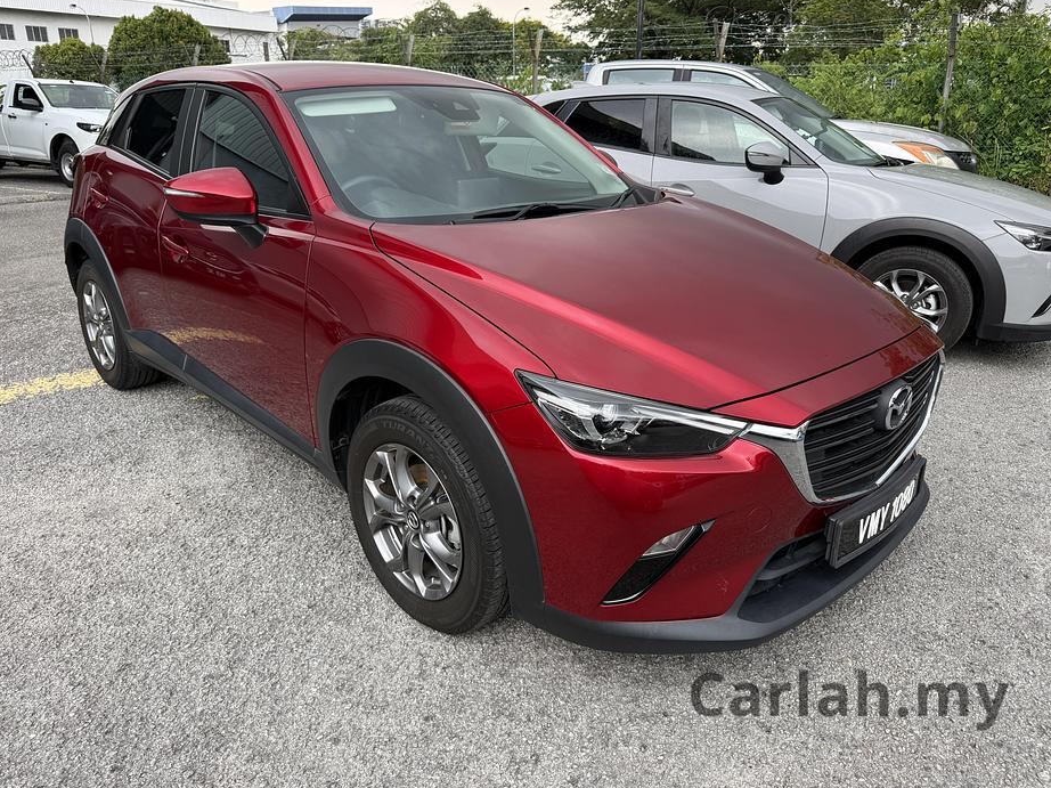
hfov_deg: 69.4
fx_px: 759
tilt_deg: -18.0
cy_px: 382
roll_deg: +0.2
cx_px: 524
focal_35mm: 25
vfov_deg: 54.8
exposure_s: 1/344
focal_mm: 6.76
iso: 80
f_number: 1.78
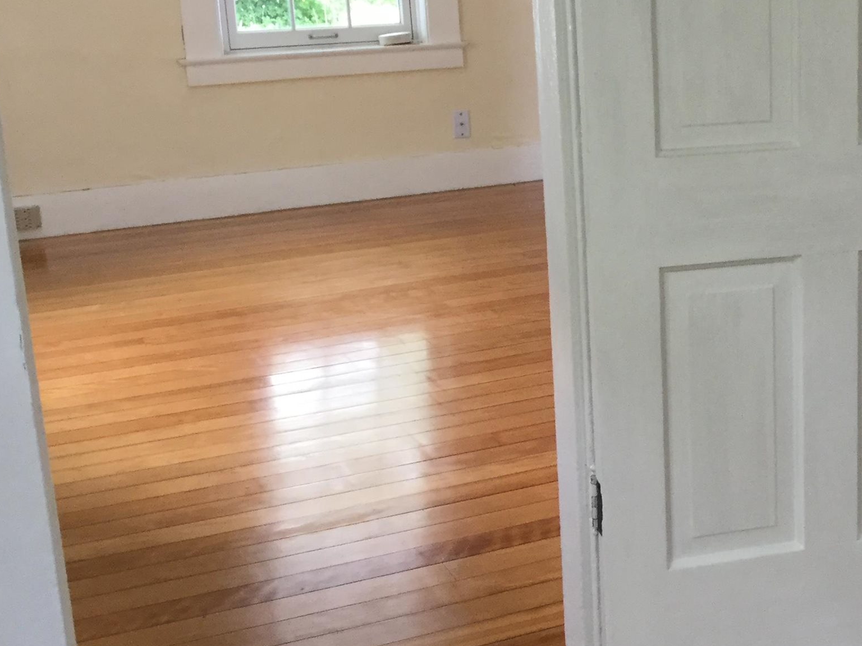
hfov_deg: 29.5
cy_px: 267
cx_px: 829
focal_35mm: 62
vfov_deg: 23.6
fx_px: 1544
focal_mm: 3.3
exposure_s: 1/30
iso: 80
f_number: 2.4
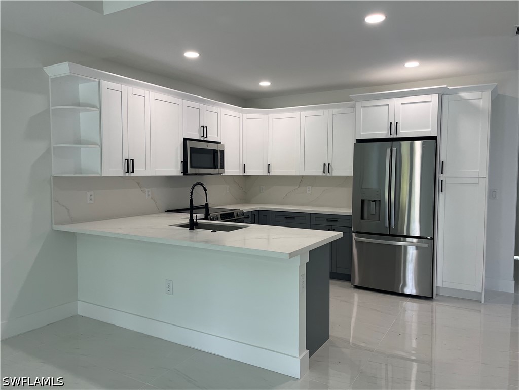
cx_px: 260
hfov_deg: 67.3
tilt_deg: -3.7
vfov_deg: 53.1
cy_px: 195
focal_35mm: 26
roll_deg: -0.3
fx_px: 390
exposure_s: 1/121
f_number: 1.6
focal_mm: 5.1
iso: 64
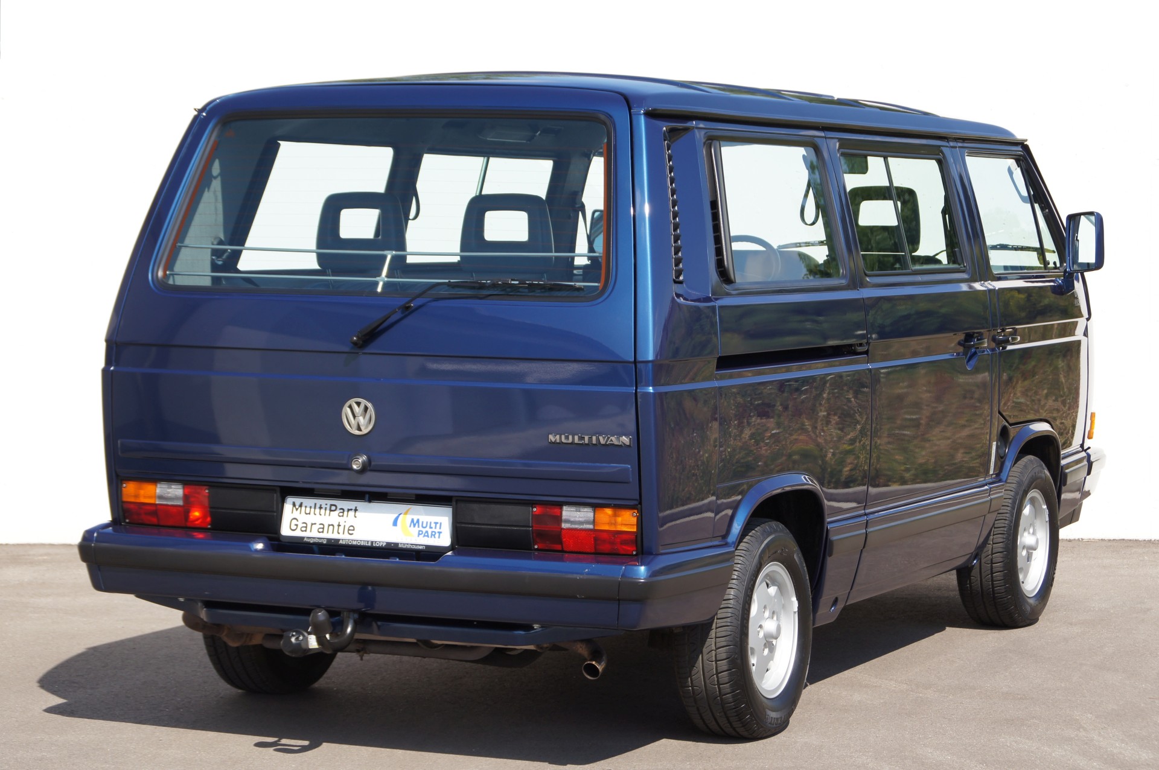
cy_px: 385
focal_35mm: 82
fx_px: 2653
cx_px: 580
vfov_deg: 16.5
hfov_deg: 24.6
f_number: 7.1
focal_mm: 55
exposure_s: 1/200
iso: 100
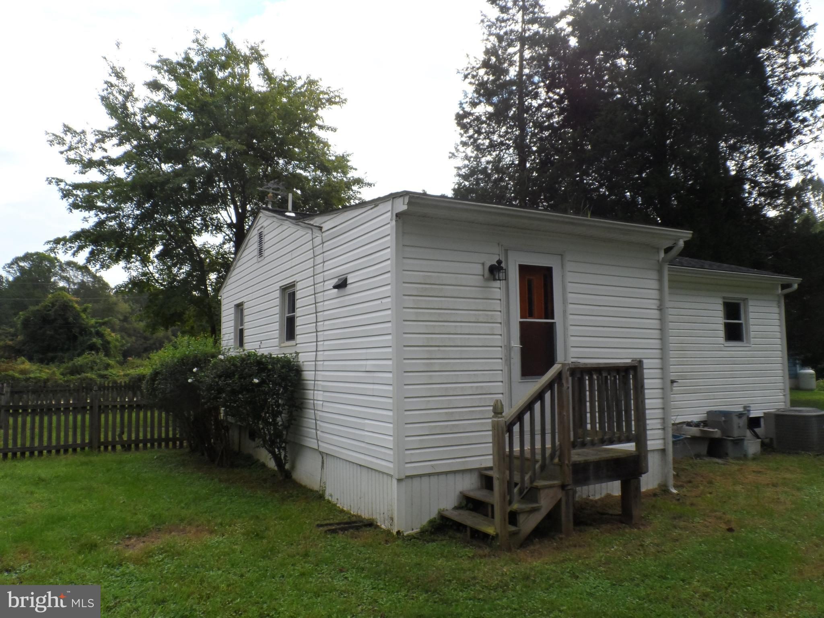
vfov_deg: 56.8
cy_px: 309
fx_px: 571
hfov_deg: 71.6
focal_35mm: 24
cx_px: 412
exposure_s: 1/350
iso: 80
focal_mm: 4
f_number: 4.5
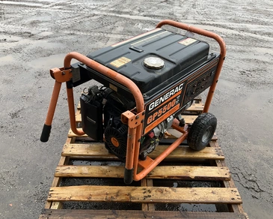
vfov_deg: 47.1
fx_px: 250
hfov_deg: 57.1
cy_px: 111
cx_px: 126
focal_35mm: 31
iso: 16
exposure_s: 1/122
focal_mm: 3
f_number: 1.8
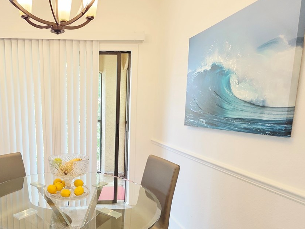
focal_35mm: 25
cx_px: 78
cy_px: 151
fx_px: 220
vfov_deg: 53.9
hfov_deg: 65.4
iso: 250
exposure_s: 1/120
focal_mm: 2.2
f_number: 1.9
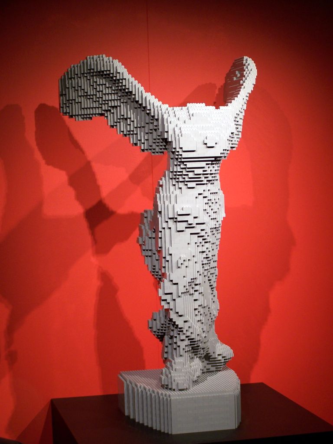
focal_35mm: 82
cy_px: 222
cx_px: 166
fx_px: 1052
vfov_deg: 23.8
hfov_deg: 18.0
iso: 80
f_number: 3.2
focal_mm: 13.7
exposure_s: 1/20
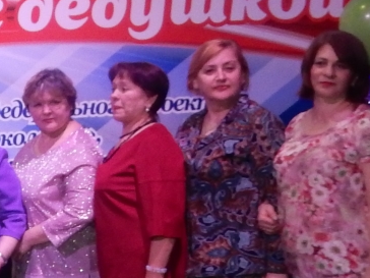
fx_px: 1411
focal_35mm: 132
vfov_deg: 11.0
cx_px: -253
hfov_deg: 13.7
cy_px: 337
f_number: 4
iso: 320
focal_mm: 5.4
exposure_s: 1/30
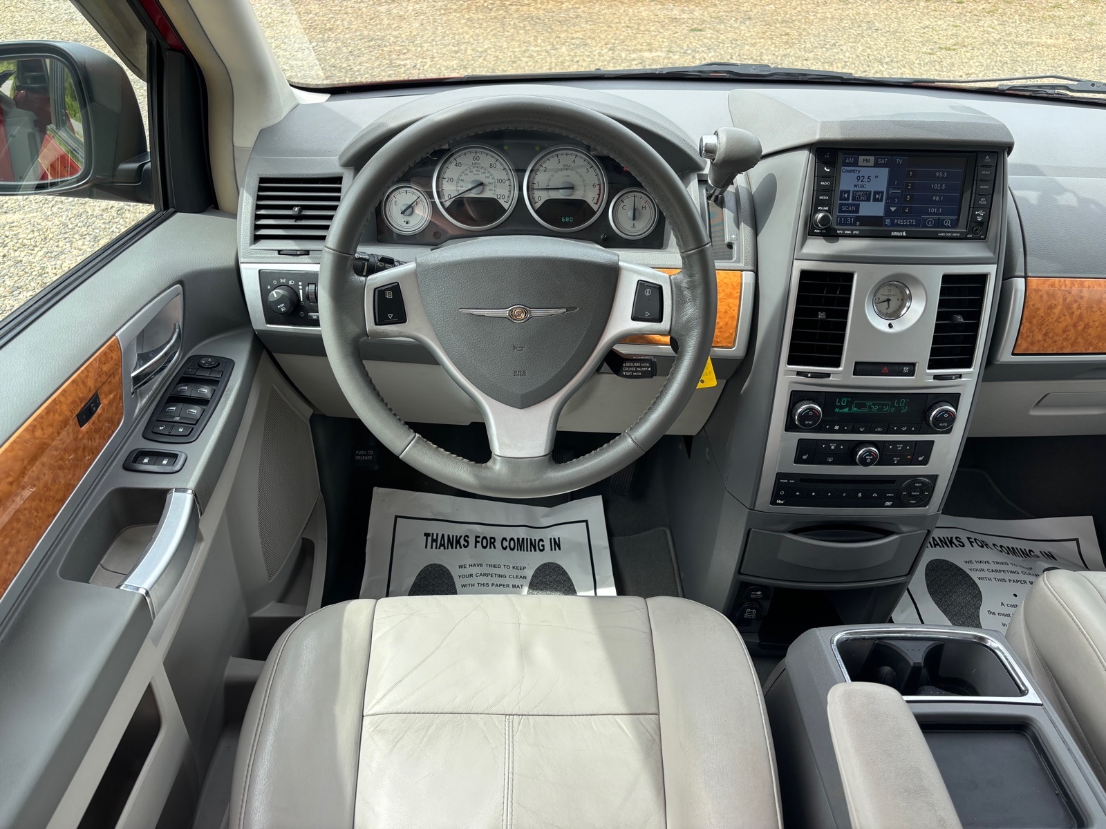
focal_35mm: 26
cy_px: 414
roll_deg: +0.0
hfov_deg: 67.3
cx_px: 553
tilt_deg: -35.1
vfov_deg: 53.1
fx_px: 831
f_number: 1.6
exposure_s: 1/486
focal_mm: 5.96
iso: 50
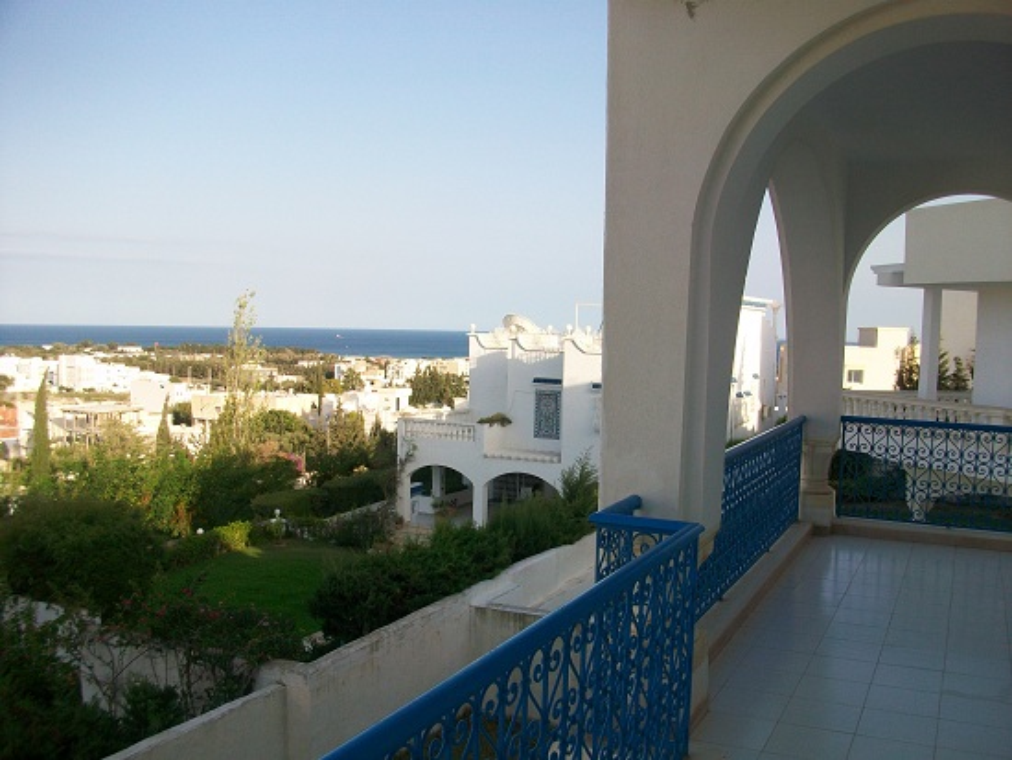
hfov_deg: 56.8
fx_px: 936
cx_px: 506
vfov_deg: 44.2
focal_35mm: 32
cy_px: 380
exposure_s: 1/640
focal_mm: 5.7
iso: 64
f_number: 2.8
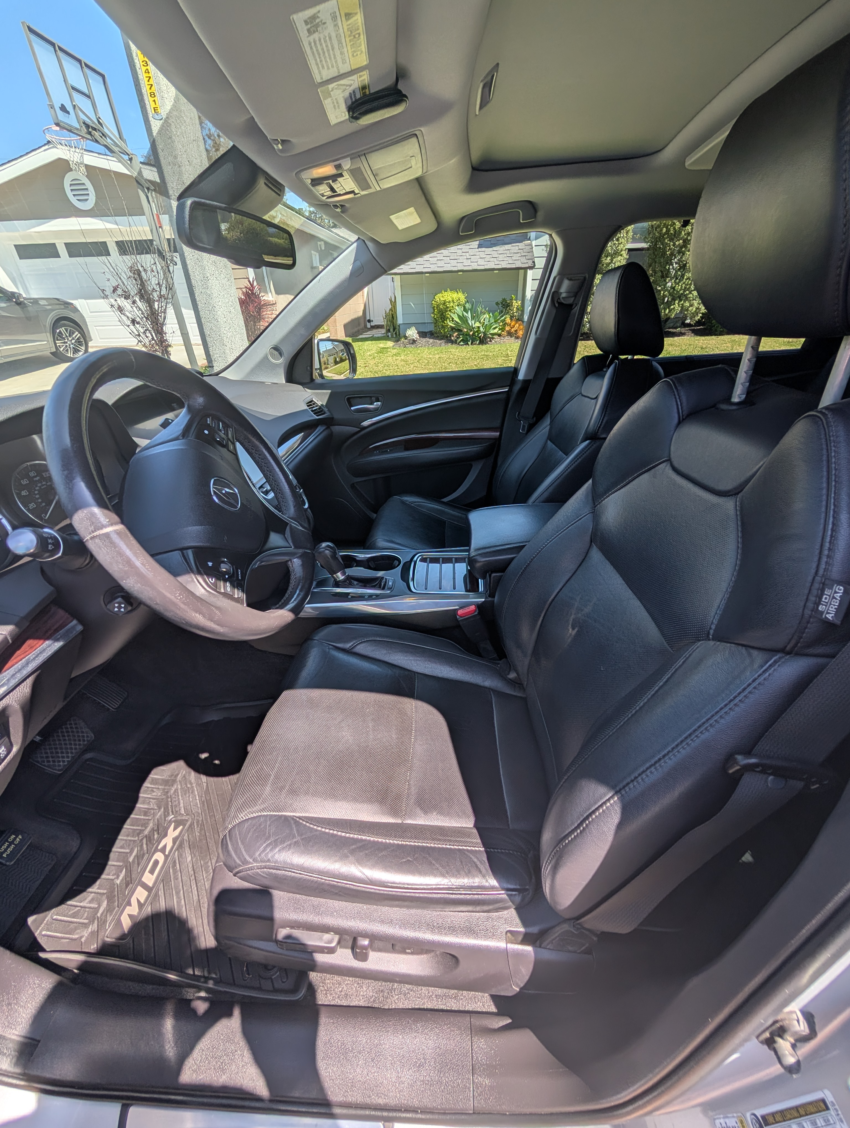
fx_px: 392
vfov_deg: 110.5
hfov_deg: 94.6
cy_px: 564
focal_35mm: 12
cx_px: 425
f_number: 1.7
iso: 47
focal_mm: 2.02
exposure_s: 1/1171
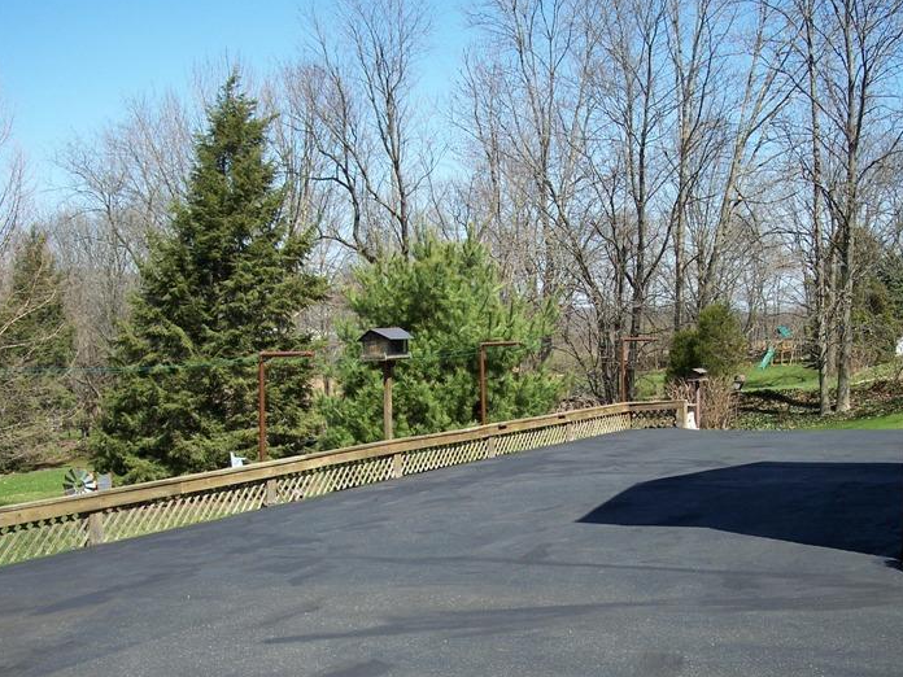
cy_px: 390
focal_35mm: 48
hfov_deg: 39.6
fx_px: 1252
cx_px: 487
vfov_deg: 30.2
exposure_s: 1/750
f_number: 3.4
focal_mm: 8
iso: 100
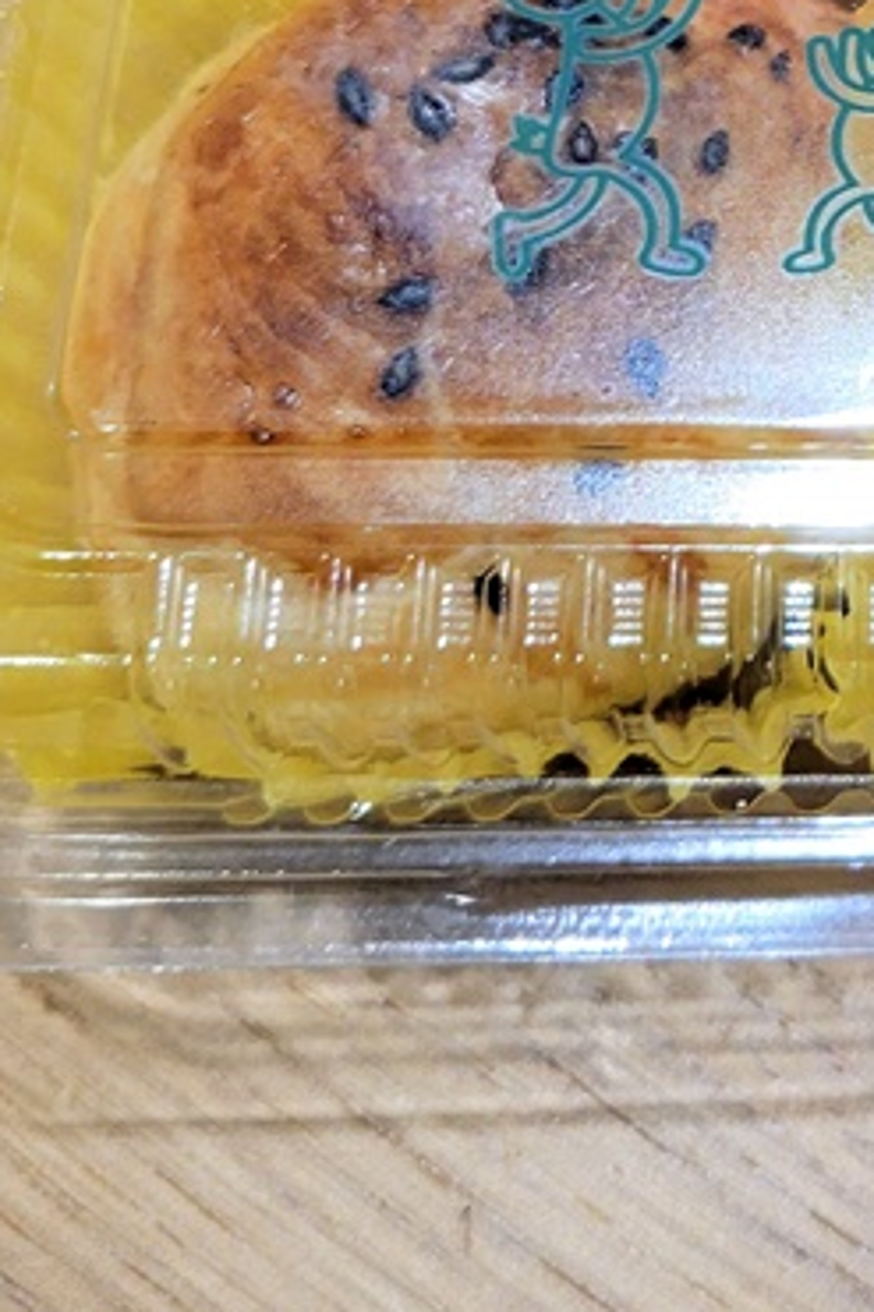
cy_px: 27
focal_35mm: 73
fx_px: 2661
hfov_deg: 17.1
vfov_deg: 26.4
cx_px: 1253
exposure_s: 1/120
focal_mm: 5.4
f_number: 1.8
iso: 250
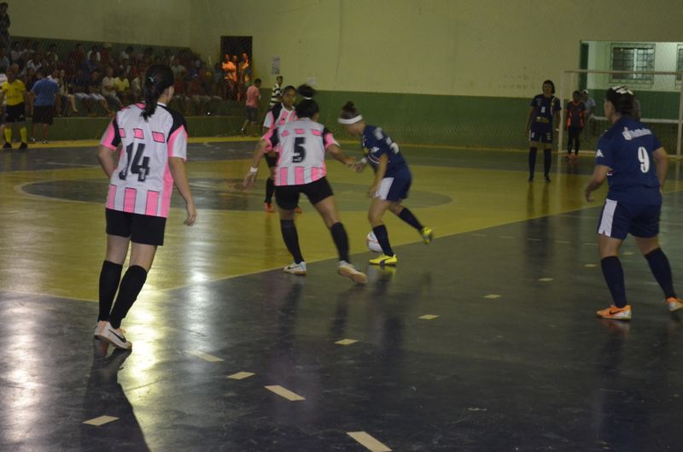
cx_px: 342
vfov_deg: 18.8
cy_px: 226
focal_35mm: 72
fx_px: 1362
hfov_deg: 28.1
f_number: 5.6
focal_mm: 48
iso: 3200
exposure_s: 1/60
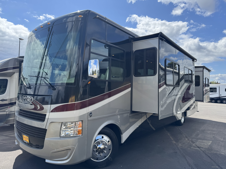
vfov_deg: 56.8
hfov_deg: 71.6
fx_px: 157
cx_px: 113
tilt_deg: +0.6
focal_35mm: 24
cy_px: 84
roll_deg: -1.9
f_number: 1.78
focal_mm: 6.76
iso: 80
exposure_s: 1/2252
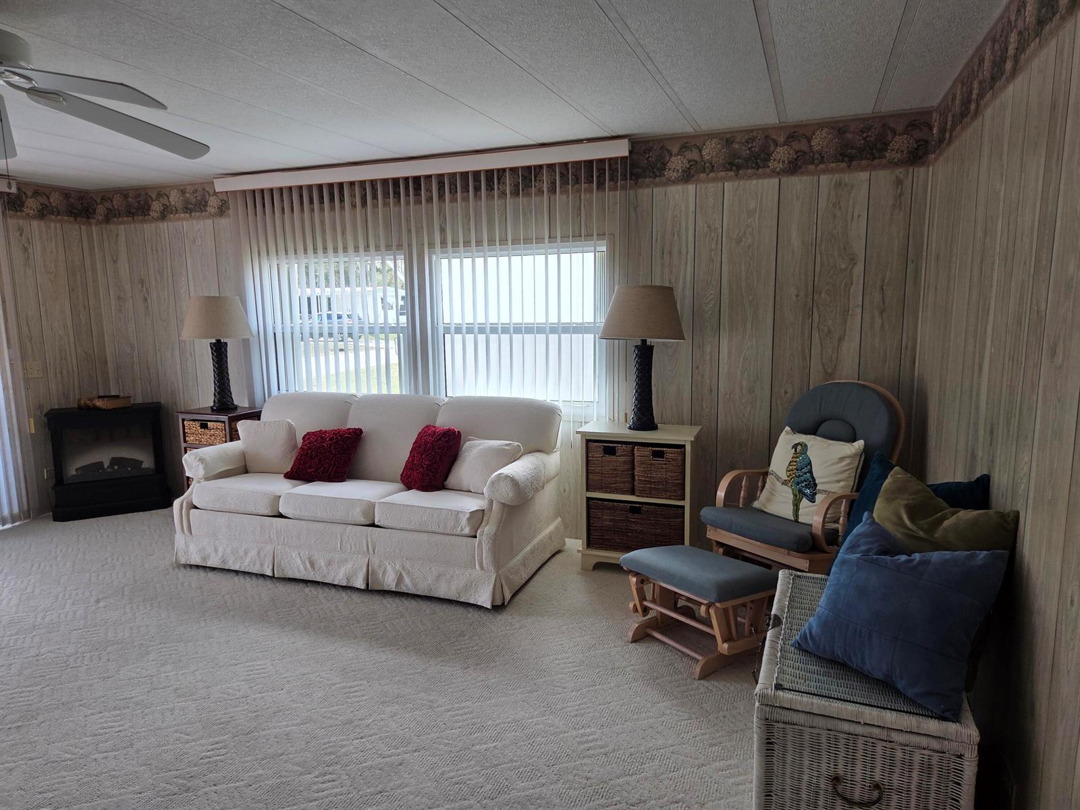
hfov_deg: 73.9
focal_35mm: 23
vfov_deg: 58.9
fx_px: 718
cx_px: 540
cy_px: 405
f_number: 1.8
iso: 80
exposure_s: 1/547
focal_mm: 5.4
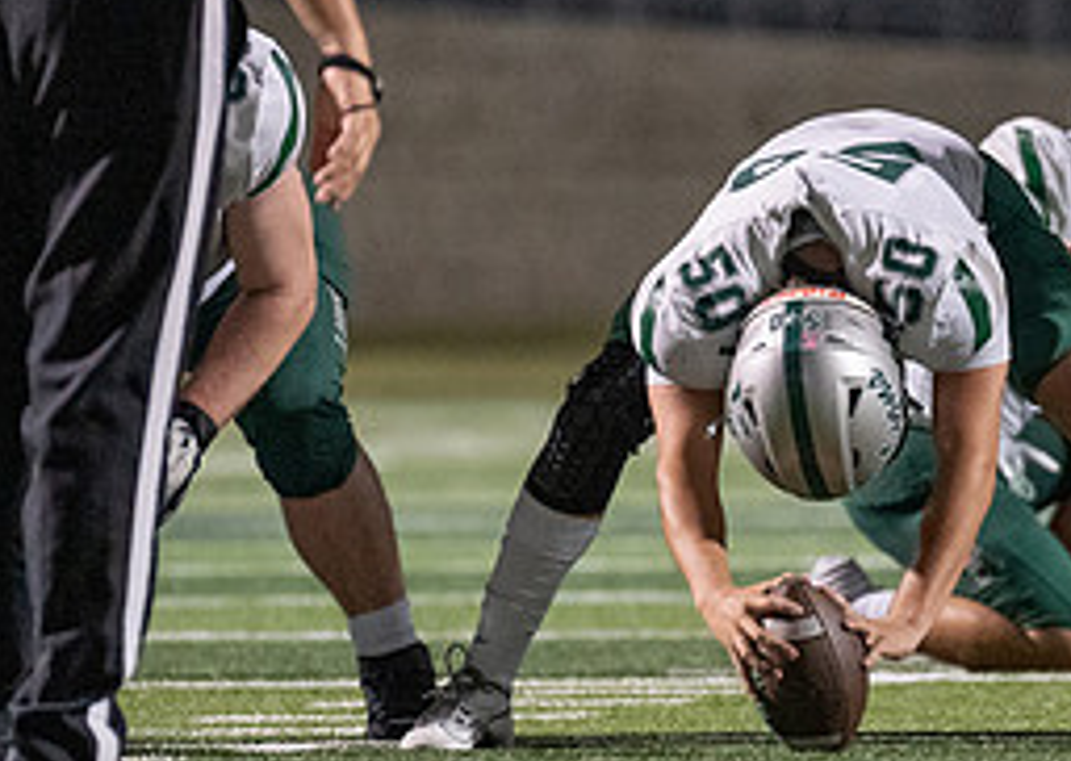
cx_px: 797
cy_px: 502
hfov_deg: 2.9
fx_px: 21380
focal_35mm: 704
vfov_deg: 2.0
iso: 4000
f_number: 2.8
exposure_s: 1/1000
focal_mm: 200
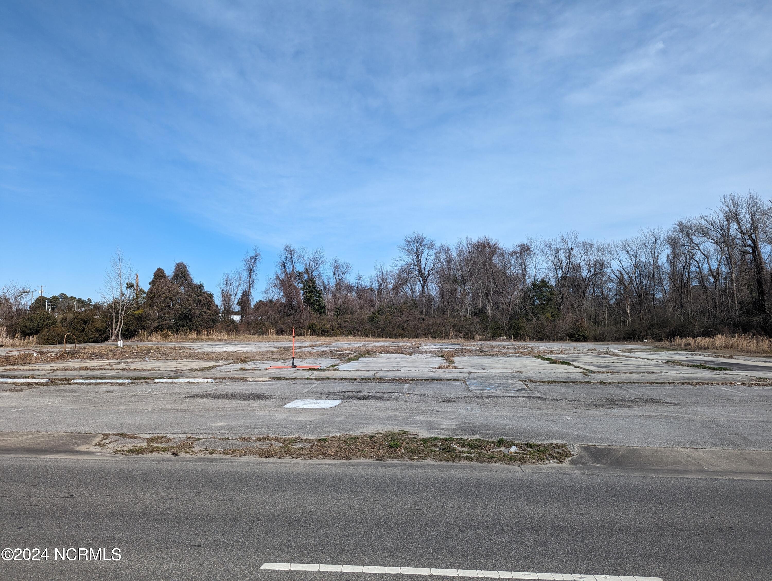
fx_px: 536
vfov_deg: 56.9
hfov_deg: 71.5
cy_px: 290
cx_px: 386
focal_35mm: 24
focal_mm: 6.81
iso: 45
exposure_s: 1/2096
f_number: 1.85
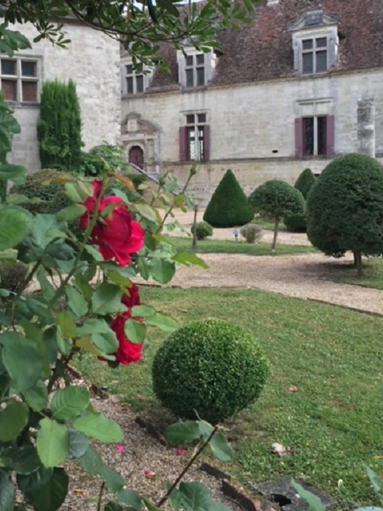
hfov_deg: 39.6
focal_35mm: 36
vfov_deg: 50.9
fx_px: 531
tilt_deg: -1.6
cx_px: 180
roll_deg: +0.9
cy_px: 198
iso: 32
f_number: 2.2
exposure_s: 1/514
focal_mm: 4.15
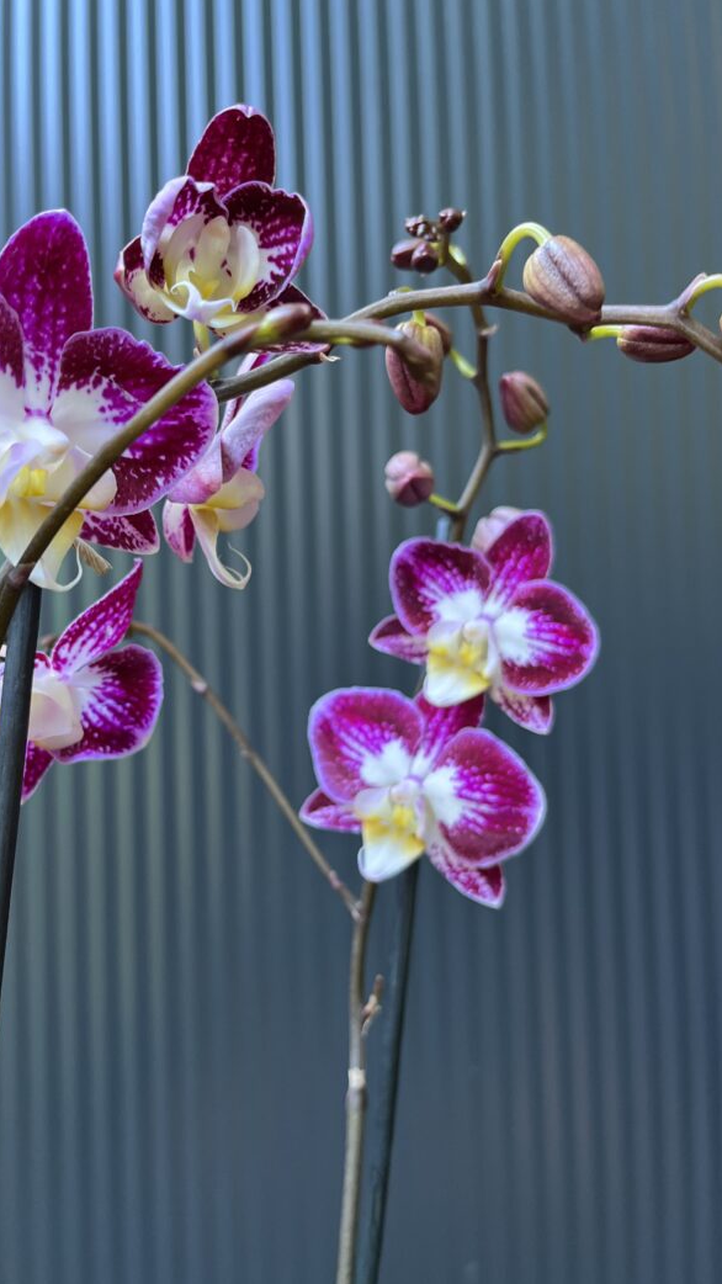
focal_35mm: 29
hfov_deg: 39.8
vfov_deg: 66.1
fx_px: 987
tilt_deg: +2.7
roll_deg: +1.9
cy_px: 654
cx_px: 251
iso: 200
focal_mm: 5.1
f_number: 1.6
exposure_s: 1/60
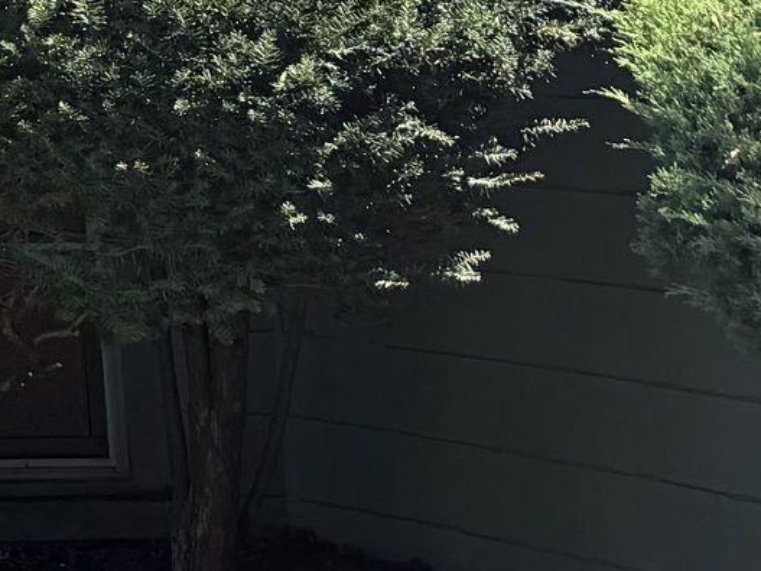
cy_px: -768
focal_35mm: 140
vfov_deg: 9.5
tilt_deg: +13.8
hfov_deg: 11.3
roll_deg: -1.1
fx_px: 3077
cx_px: -1174
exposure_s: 1/1156
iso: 80
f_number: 1.78
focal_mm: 6.76
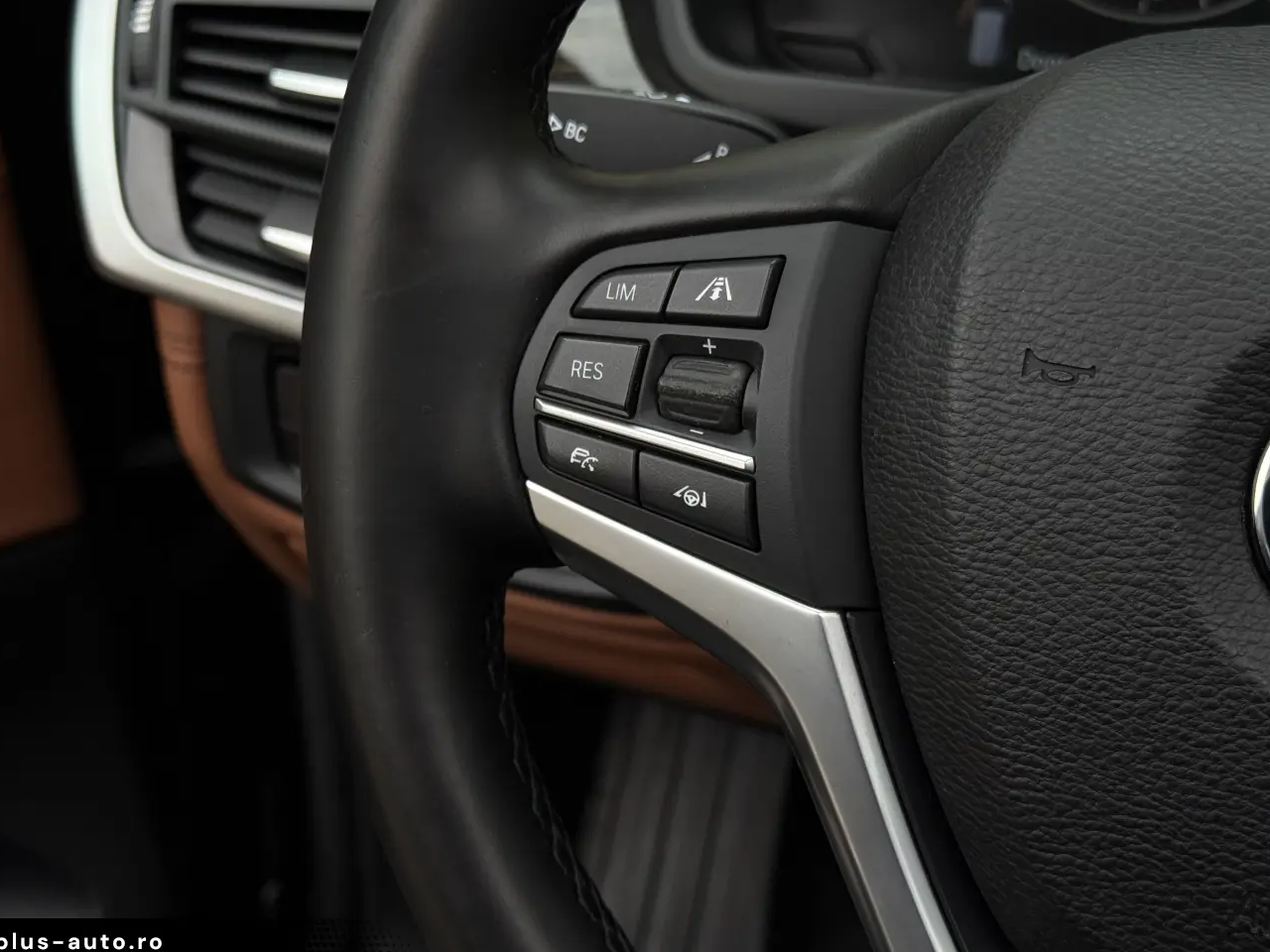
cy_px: 432
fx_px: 1981
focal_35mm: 54
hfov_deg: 35.5
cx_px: 638
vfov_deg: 27.0
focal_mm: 6.76
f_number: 1.78
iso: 64
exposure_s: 1/762
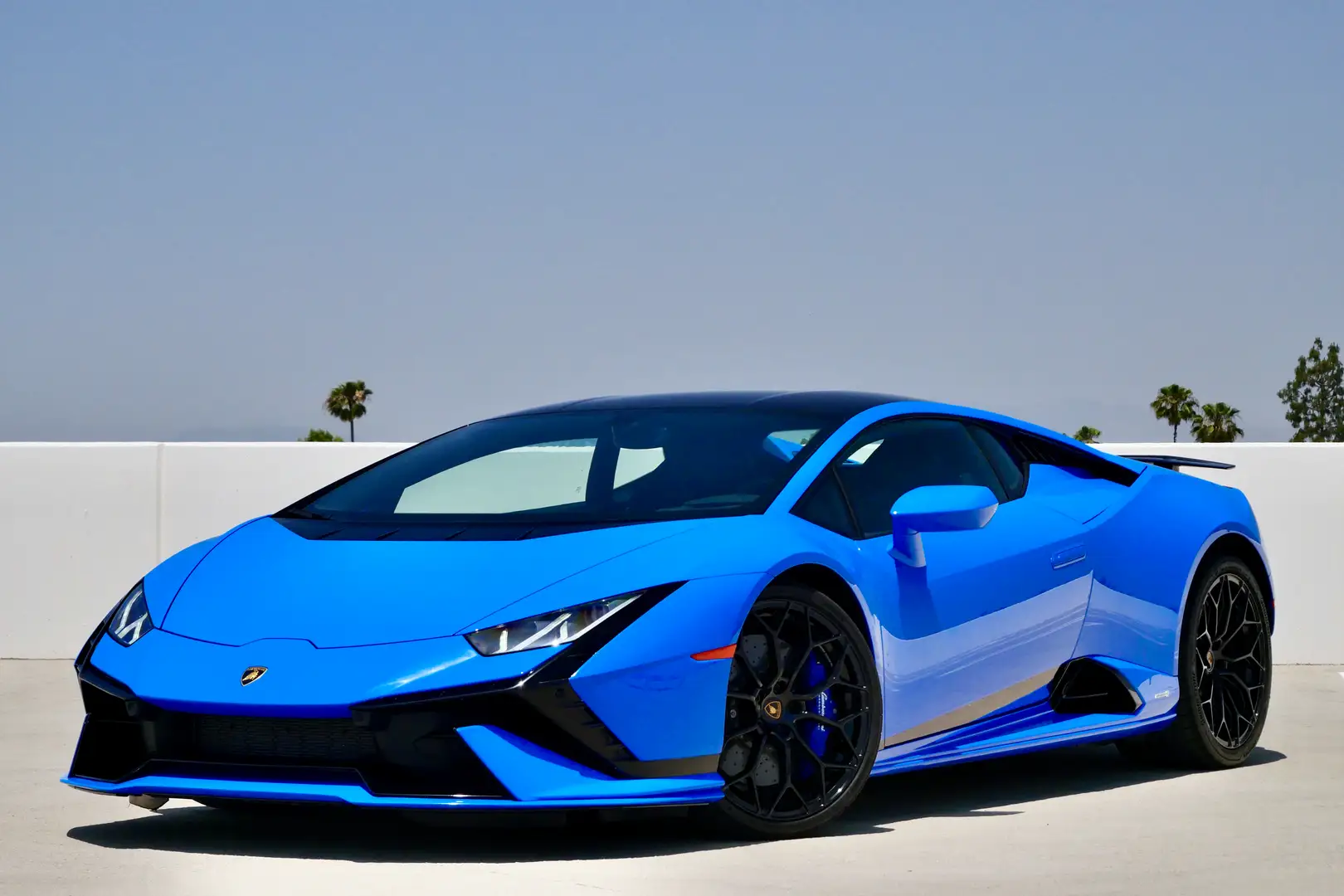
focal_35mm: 89
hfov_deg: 22.9
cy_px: 448
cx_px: 672
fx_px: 3322
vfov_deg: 15.4
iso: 400
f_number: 5.6
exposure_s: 1/1600
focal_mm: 43
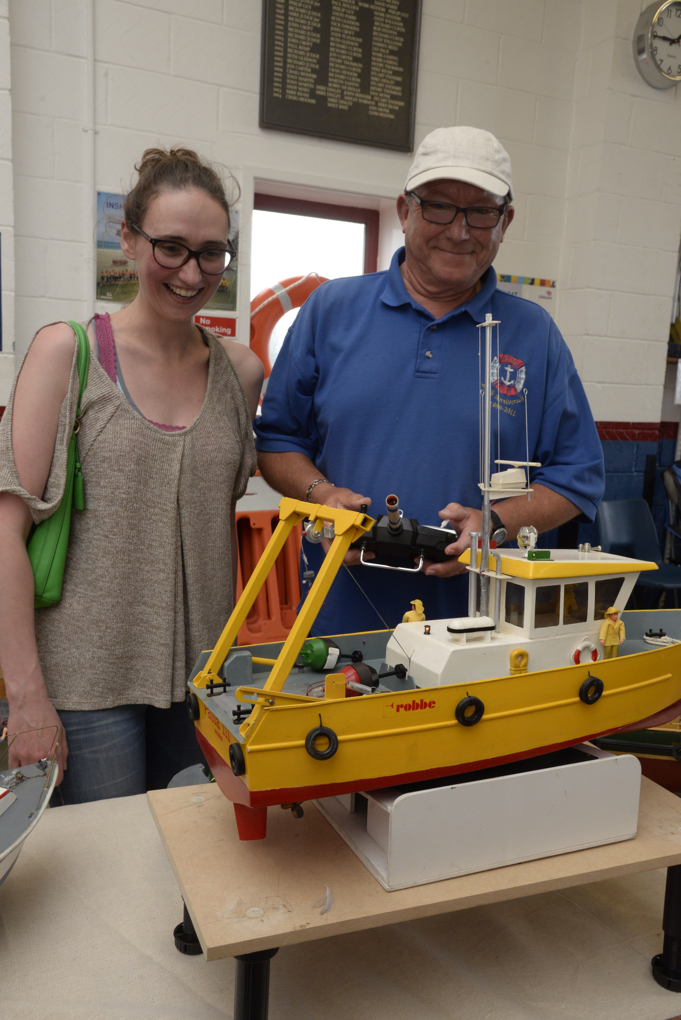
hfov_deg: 41.1
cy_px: 510
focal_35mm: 32
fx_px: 907
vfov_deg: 58.7
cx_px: 340
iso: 1600
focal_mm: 32
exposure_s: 1/125
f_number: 11
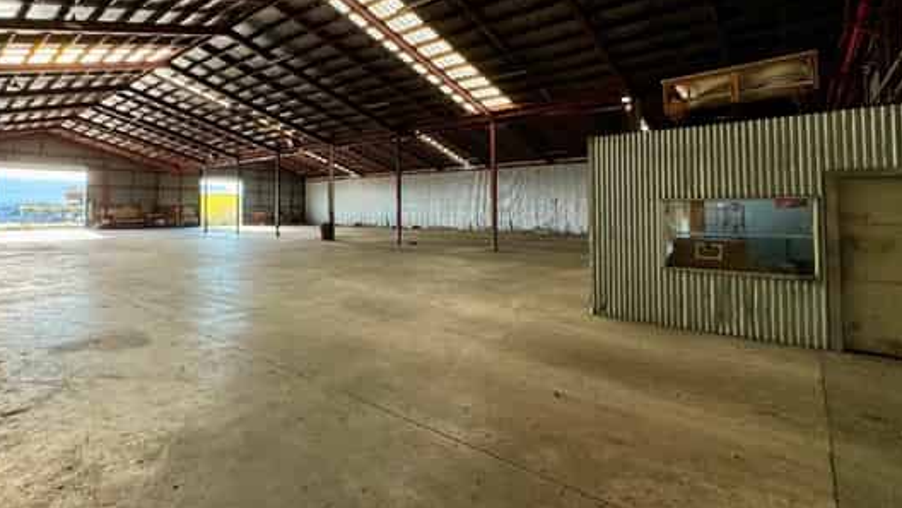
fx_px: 454
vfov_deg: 57.7
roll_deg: +0.1
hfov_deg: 88.8
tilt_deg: +1.7
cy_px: 196
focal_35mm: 19
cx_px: 378
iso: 100
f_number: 2.2
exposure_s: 1/99
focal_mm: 2.22
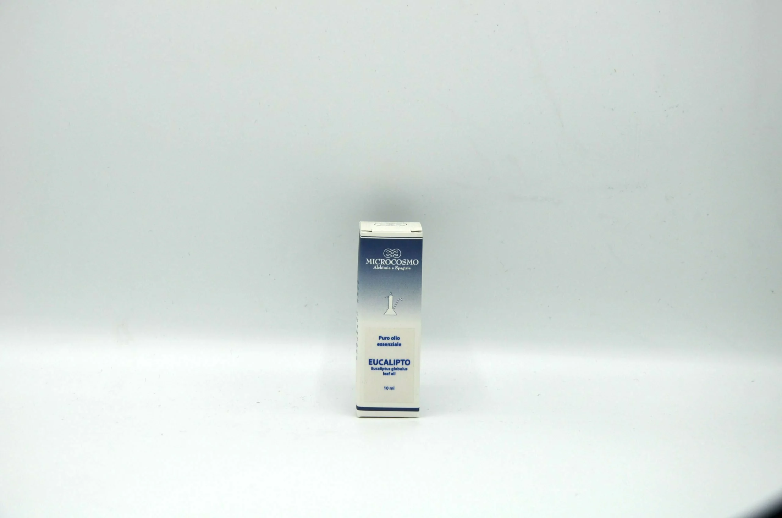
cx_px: 391
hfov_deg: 20.7
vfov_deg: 13.8
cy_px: 259
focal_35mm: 99
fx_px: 2146
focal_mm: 66
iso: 125
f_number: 8
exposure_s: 1/500
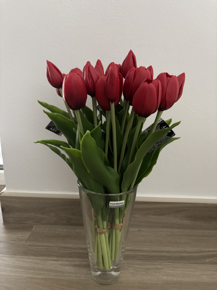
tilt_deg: -17.9
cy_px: 145
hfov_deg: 53.1
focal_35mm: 26
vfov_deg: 67.3
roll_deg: -2.1
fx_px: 217
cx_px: 108
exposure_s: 1/34
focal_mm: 5.96
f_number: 1.6
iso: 640
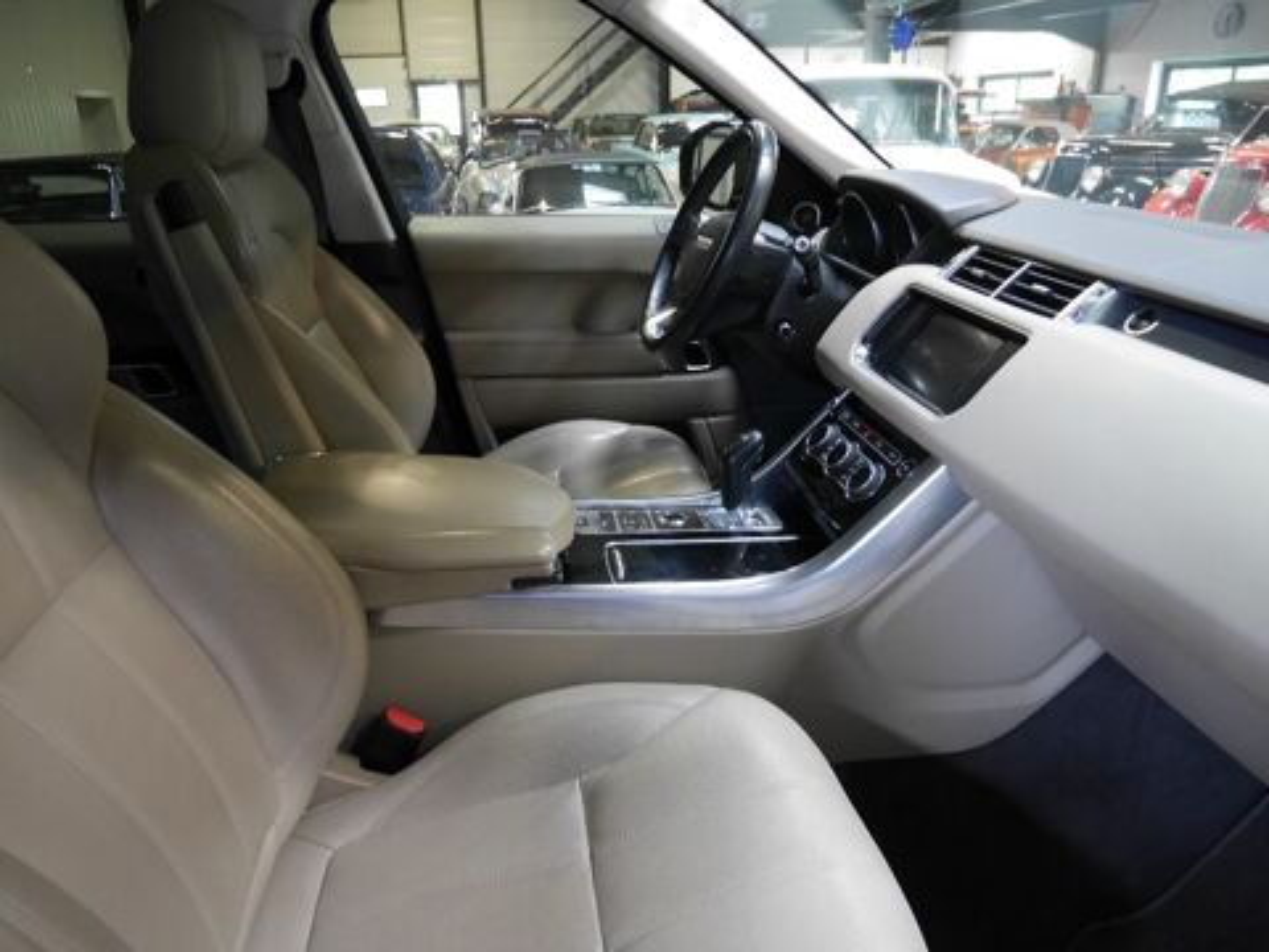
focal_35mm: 24
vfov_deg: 56.8
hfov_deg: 71.6
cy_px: 476
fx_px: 880
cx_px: 634
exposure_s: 1/60
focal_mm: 12
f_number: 3.5
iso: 1600
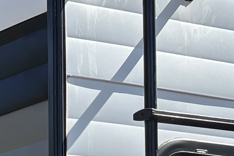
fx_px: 1274
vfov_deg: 6.6
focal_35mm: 196
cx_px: -199
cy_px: 390
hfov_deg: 9.9
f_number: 1.6
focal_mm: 5.96
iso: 50
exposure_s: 1/1587
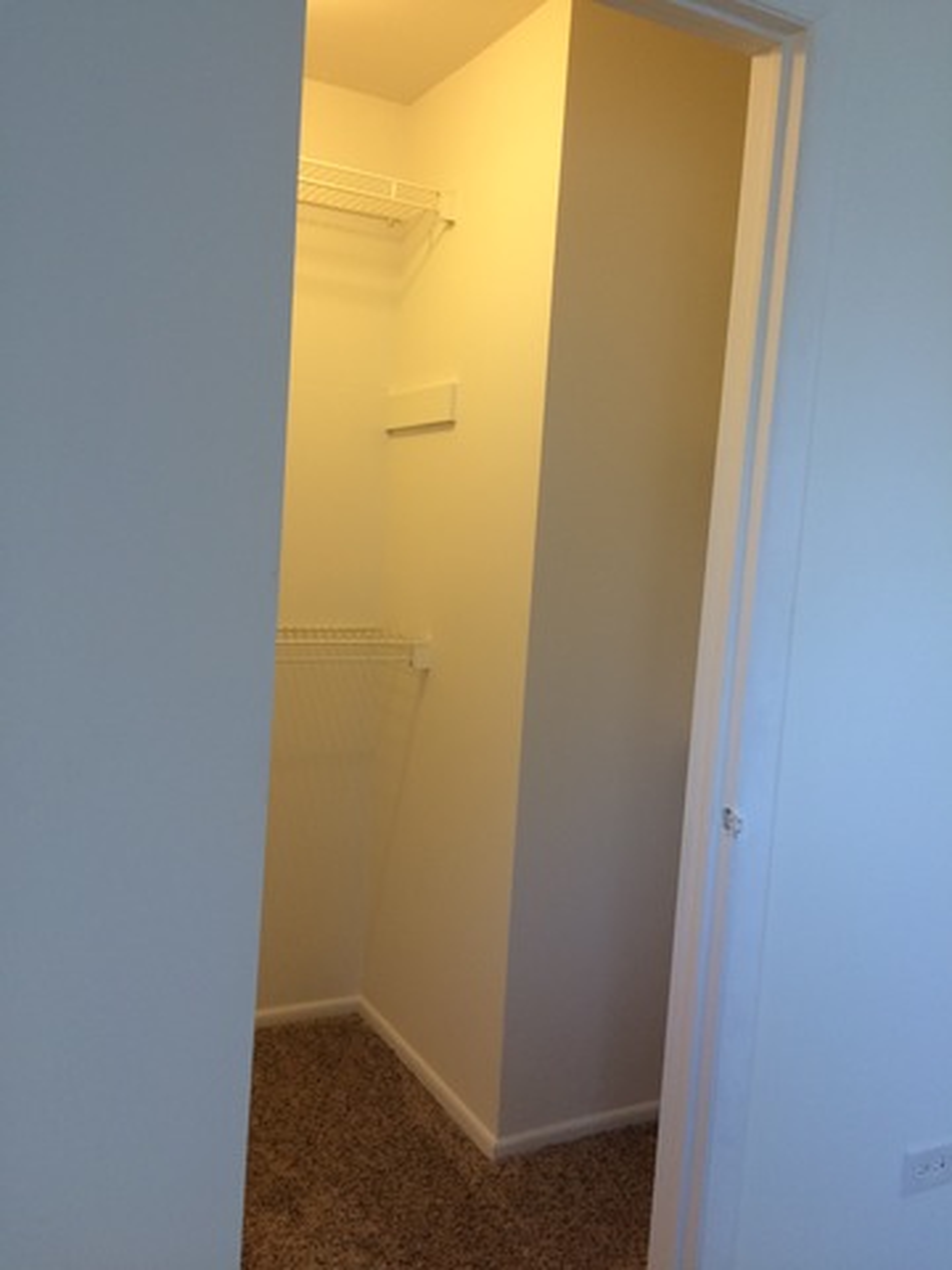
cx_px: 476
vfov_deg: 61.7
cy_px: 635
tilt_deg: -5.4
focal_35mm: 29
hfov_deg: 48.2
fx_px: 1063
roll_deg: -3.0
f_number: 2.2
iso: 40
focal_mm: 4.15
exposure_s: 1/30
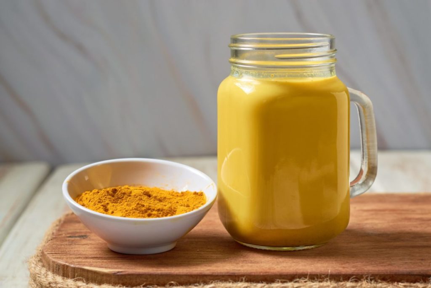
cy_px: 144
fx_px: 898
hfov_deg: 27.0
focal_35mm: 75
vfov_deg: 18.2
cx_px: 216
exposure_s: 1/160
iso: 100
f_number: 5.6
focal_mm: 50
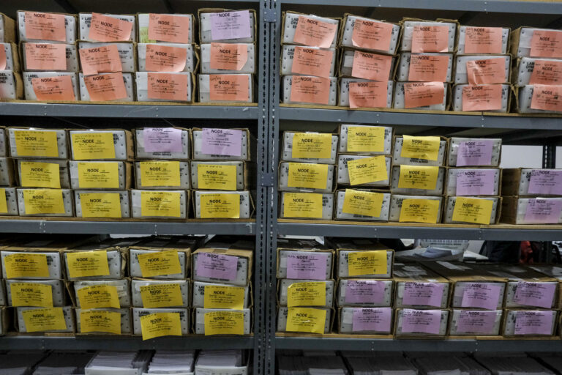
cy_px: 188
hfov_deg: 67.4
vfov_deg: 47.9
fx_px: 421
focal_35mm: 27
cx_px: 281
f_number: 4
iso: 2000
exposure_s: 1/500
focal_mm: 18
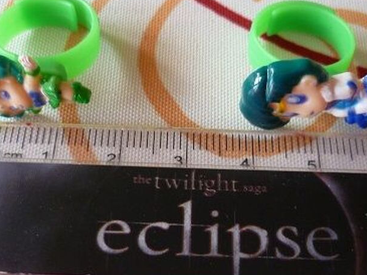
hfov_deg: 41.2
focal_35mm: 46
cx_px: 173
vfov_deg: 31.5
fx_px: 488
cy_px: 140
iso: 160
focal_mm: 5
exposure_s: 1/30
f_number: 2.8
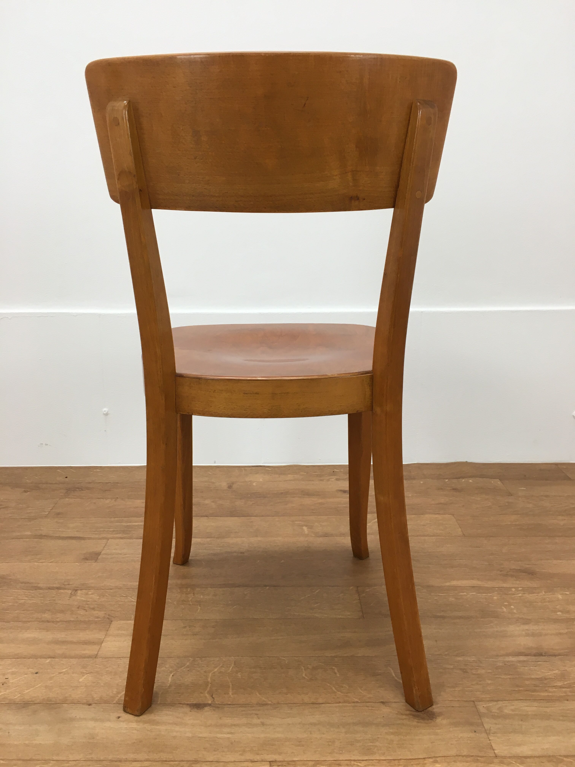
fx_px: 642
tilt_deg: -13.1
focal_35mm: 29
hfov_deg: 48.2
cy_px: 384
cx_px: 288
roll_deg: -0.8
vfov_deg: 61.7
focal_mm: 4.15
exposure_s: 1/33
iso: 32
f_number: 2.2
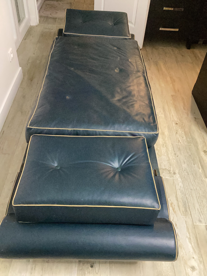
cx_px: 104
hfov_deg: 45.4
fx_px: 247
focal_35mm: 31
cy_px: 138
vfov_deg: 58.4
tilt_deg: -45.5
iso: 640
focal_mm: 3.3
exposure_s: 1/30
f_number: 2.4
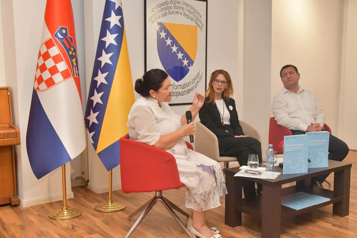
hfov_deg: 49.6
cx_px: 178
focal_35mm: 39
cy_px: 119
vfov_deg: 34.2
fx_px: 387
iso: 2500
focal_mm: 26
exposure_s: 1/350
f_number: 5.6
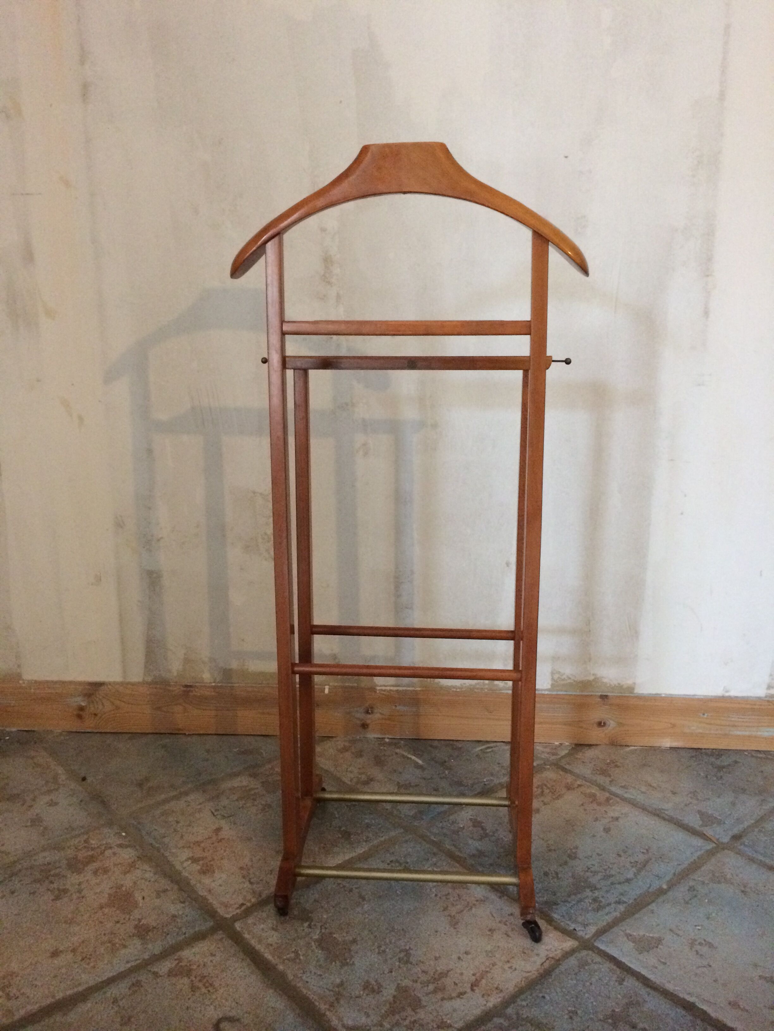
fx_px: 865
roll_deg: +1.0
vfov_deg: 61.7
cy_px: 516
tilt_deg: -13.9
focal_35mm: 29
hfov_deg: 48.2
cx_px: 387
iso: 400
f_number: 2.2
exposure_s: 1/17
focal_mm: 4.15
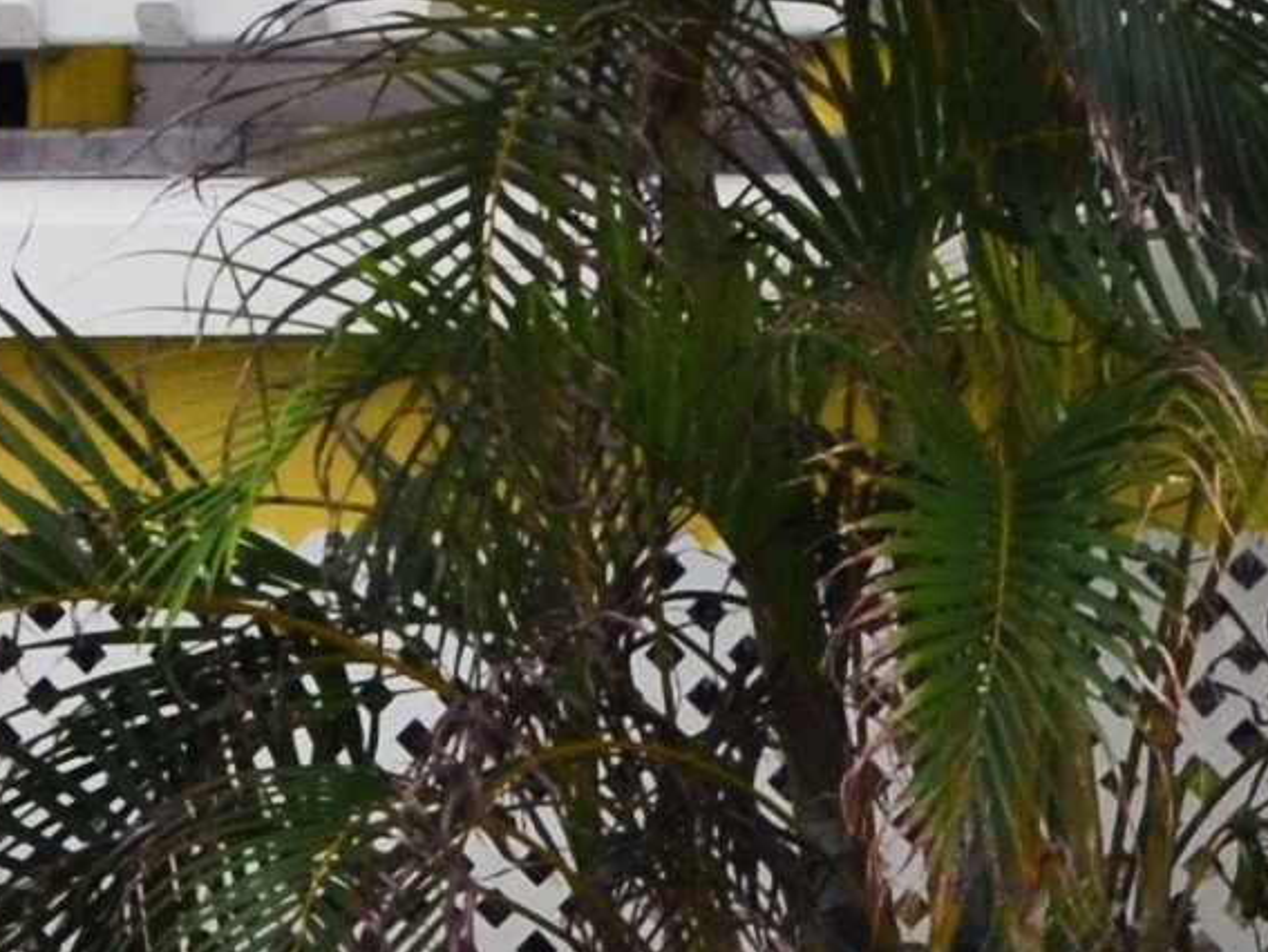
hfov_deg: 5.1
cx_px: 3223
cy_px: -1024
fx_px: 13745
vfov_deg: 3.9
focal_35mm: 375
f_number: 8
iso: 100
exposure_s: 1/250
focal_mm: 30
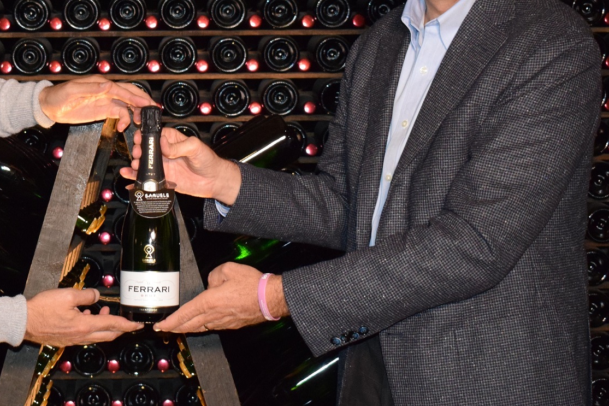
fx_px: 1386
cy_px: 129
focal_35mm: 82
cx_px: 123
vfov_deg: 16.6
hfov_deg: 24.4
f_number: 4.2
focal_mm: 29
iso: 2800
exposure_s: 1/60
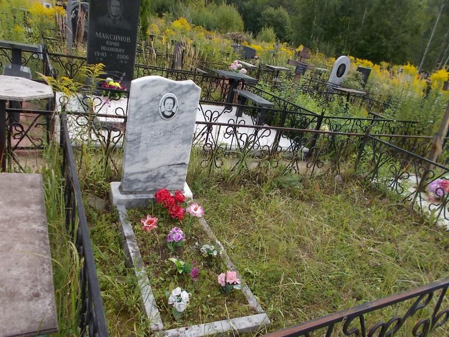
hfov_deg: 67.3
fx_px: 337
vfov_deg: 53.1
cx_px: 224
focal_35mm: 26
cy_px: 168
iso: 80
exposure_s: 1/125
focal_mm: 4.6
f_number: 8
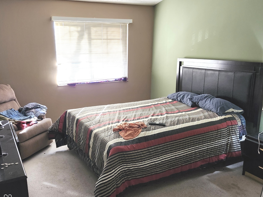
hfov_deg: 71.6
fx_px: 182
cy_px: 100
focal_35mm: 24
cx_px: 137
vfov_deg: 56.8
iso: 800
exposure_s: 1/120
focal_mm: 5.54
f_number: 1.8
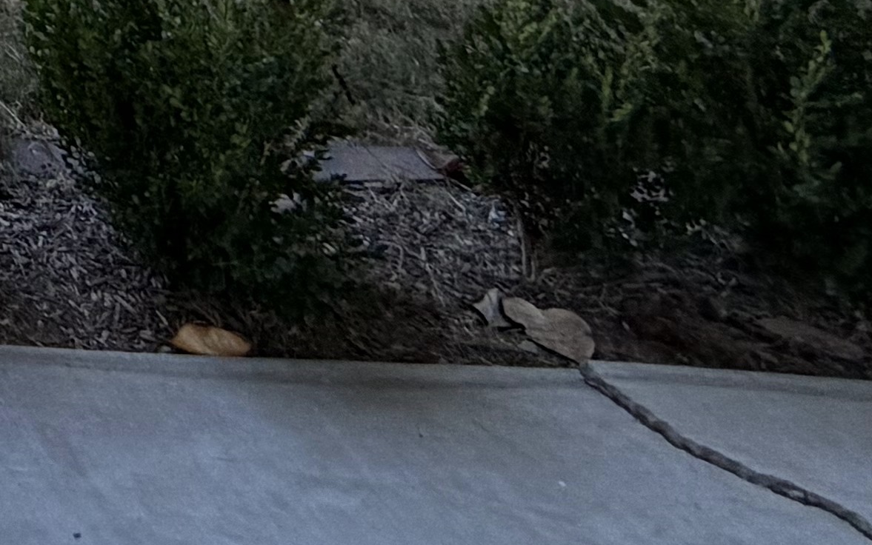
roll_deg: -0.1
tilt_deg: +4.6
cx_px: -765
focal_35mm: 72
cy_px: -870
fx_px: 1711
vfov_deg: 12.6
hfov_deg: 19.6
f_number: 2.2
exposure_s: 1/386
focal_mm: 2.22
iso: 50
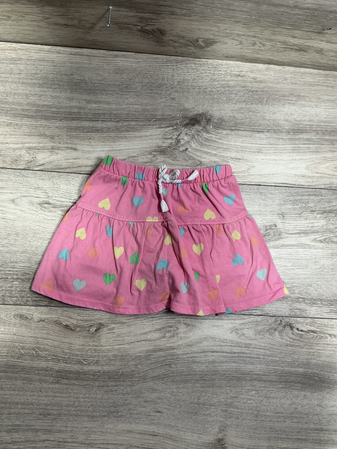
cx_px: 168
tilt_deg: -83.6
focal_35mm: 29
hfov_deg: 48.2
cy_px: 224
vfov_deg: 61.7
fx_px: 376
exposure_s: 1/50
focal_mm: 3
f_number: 1.8
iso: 50
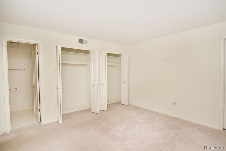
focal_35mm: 17
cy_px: 76
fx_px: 107
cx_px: 113
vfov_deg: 70.5
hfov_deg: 93.3
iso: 125
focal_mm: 17
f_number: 7.1
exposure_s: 1/60
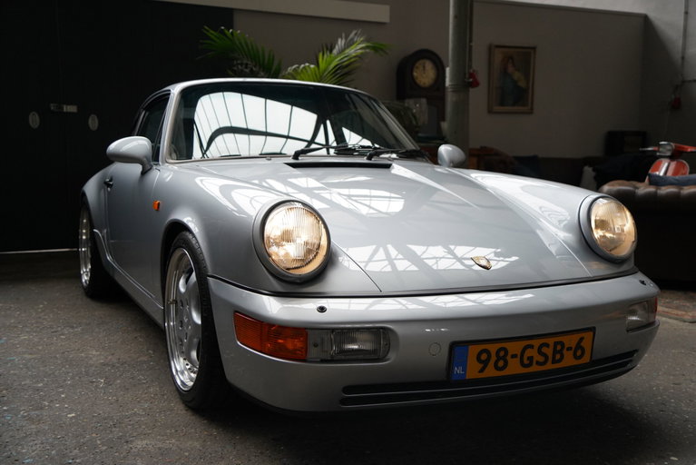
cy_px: 232
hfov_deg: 49.5
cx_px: 348
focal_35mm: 39
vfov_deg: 34.2
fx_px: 754
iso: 2000
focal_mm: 39
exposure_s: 1/1600
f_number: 4
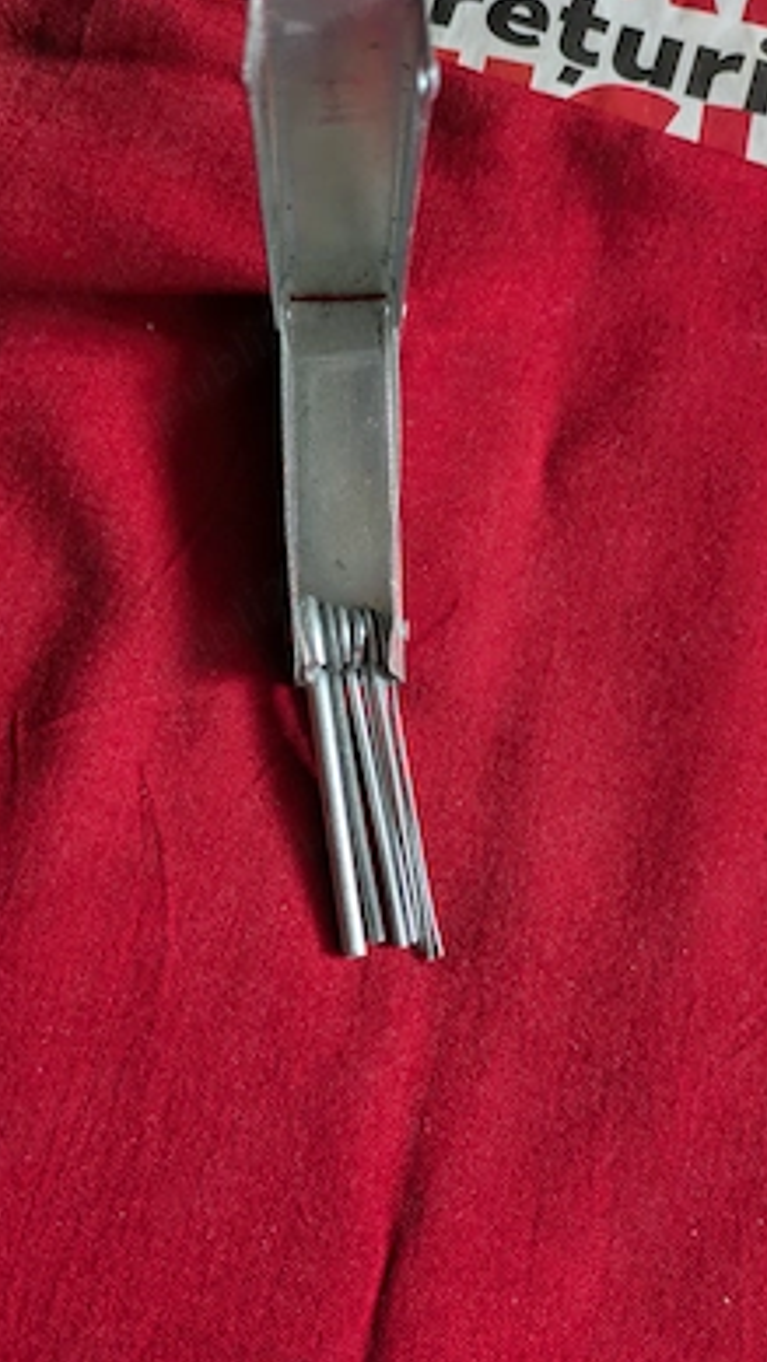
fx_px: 1012
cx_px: 385
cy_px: 665
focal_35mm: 28
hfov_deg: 41.5
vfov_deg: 67.9
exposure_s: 1/50
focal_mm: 5.43
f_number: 1.89
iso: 260
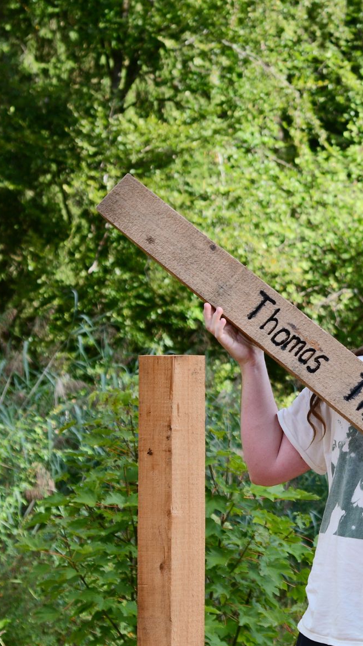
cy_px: 358
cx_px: 452
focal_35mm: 159
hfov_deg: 7.6
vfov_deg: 13.5
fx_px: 2722
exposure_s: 1/750
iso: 320
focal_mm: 58
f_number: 4.8
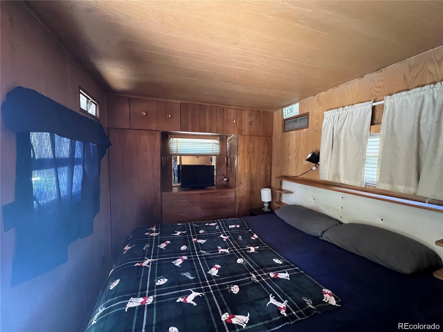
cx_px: 222
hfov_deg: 106.2
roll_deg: -0.3
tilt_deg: -4.6
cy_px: 166
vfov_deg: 89.9
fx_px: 166
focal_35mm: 13
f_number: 1.8
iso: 1000
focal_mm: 1.57
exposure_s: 1/44
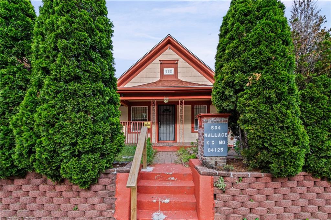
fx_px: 147
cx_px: 166
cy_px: 110
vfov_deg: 73.7
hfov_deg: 96.8
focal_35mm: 16
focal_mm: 16
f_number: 11
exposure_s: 1/320
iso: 400
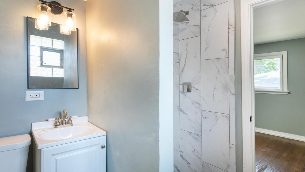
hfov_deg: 89.5
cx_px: 143
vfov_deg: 58.2
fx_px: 154
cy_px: 77
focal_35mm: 19
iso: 160
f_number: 8
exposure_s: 1/15
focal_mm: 14
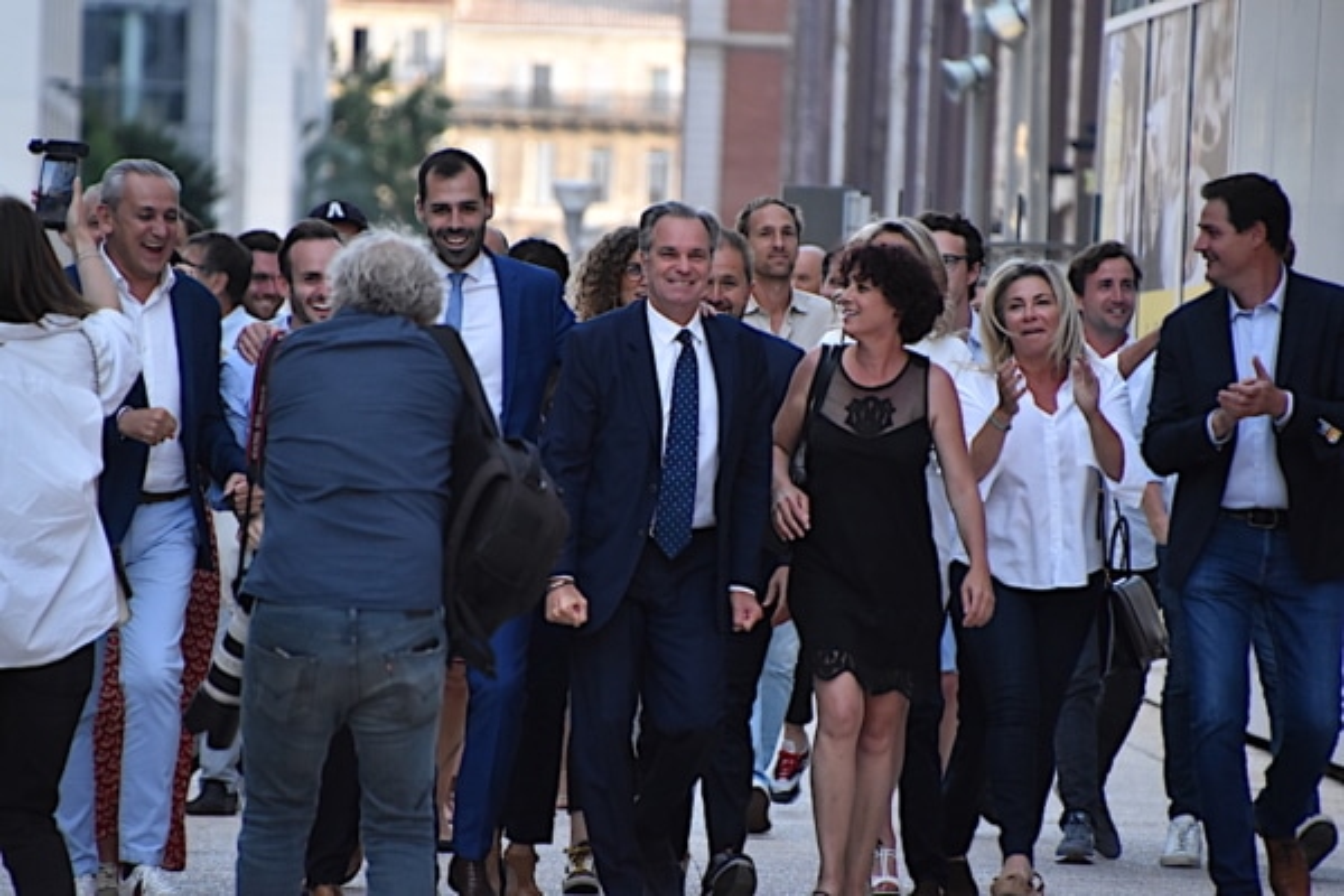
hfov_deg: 4.6
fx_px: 16799
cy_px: 448
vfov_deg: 3.1
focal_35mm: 450
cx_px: 672
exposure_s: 1/200
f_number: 6.3
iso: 1600
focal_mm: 300
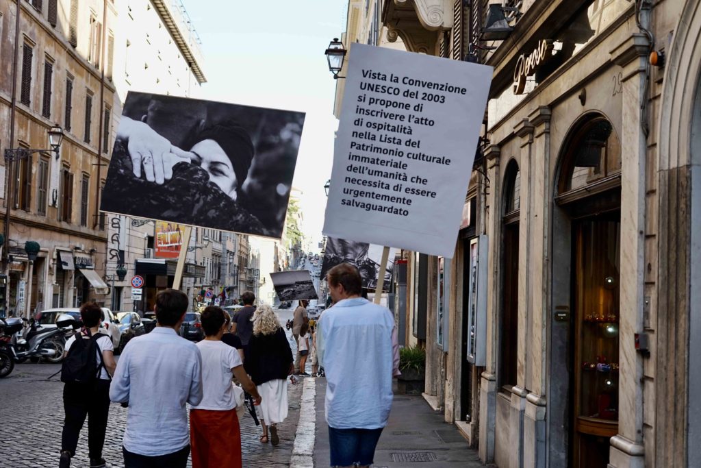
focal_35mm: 50
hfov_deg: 39.6
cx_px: 350
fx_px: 974
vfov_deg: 27.0
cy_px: 234
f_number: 4
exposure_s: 1/160
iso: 100
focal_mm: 50
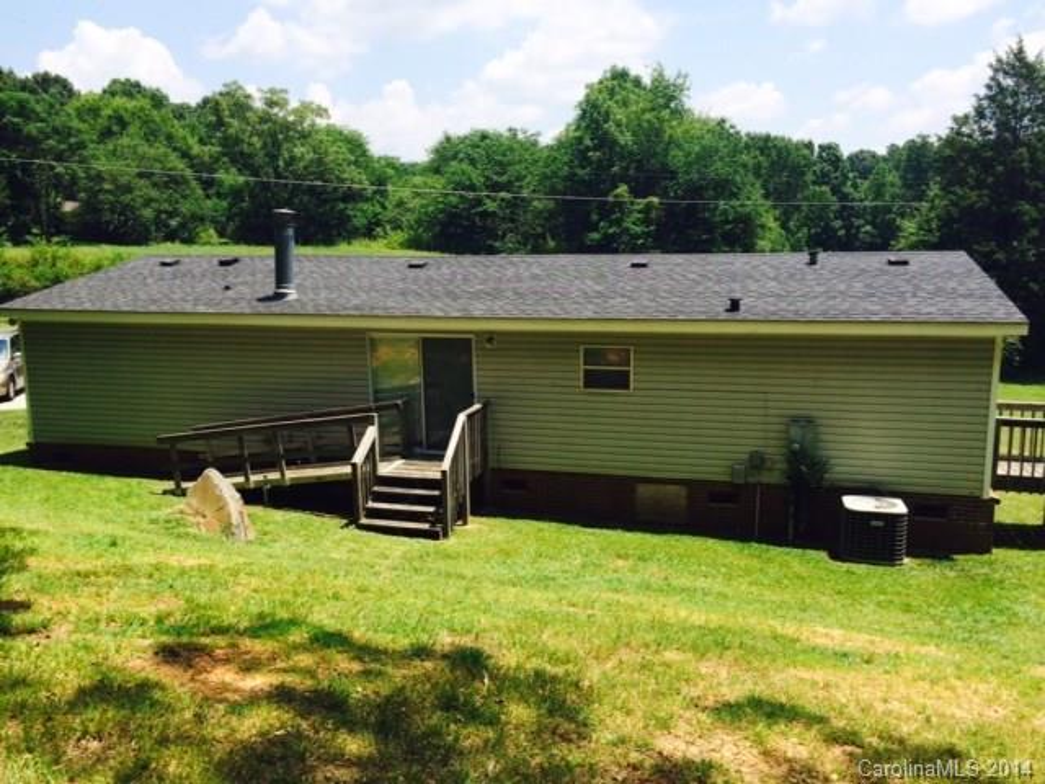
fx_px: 906
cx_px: 522
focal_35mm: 30
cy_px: 392
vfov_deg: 46.8
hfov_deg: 60.0
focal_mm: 4.12
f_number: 2.2
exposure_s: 1/1709
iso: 32
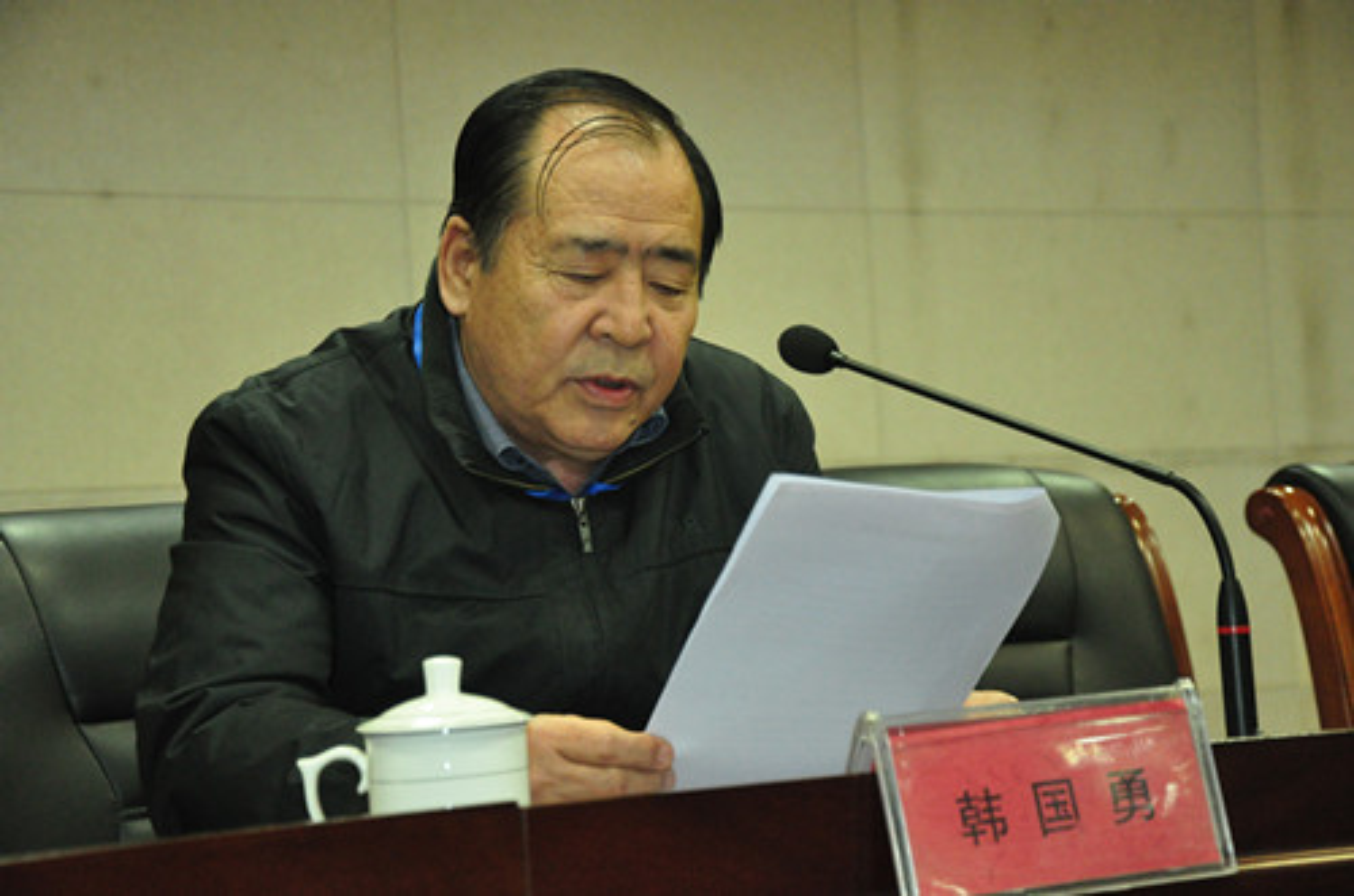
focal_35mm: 78
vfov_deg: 17.4
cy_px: 448
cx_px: 677
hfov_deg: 26.0
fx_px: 2927
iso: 2500
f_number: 5.6
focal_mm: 52
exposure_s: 1/80
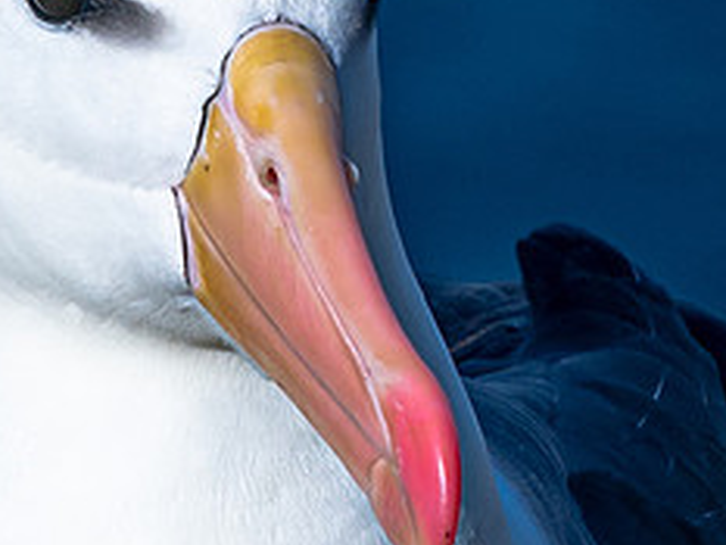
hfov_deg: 0.7
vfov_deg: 0.5
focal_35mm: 2749
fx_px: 57684
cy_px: 444
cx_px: 827
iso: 100
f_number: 8
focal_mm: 300
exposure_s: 1/640
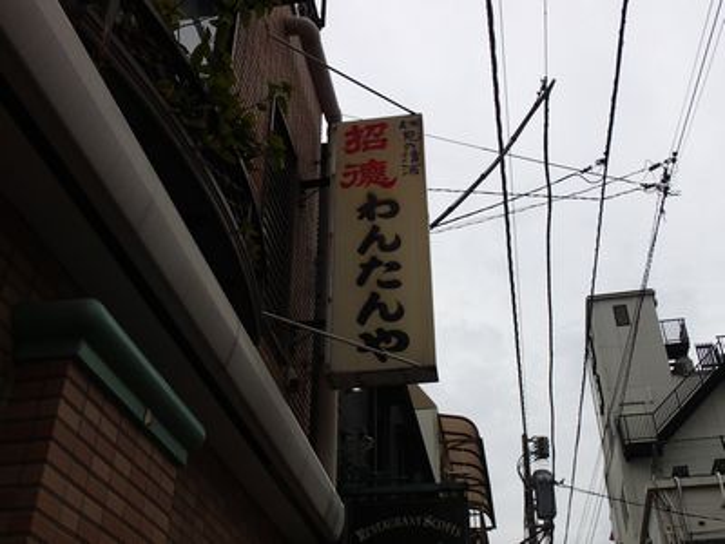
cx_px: 362
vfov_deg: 37.7
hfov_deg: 49.0
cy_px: 272
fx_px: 796
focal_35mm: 38
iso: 100
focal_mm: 6.86
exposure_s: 1/1250
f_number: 3.5
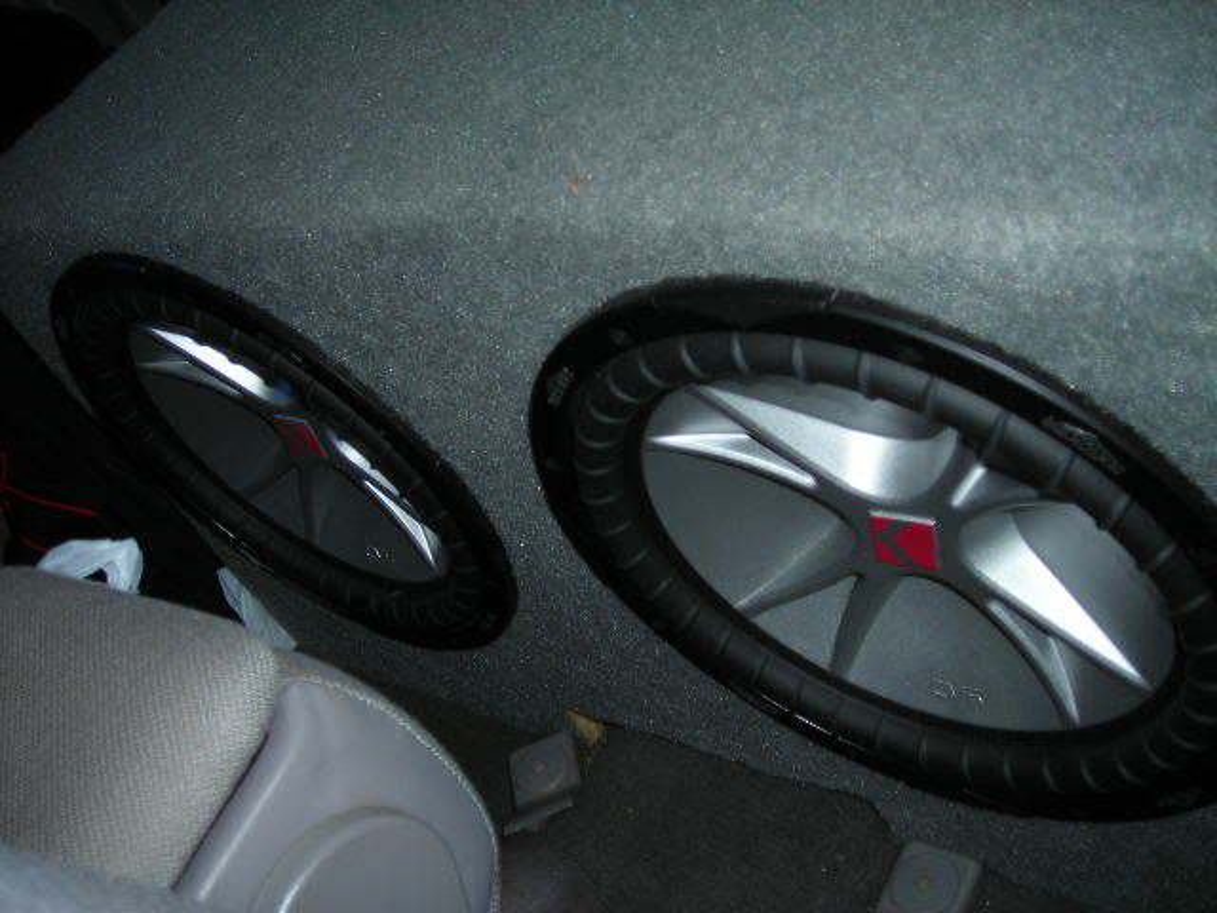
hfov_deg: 49.0
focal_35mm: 38
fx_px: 1336
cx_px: 608
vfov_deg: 37.7
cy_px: 456
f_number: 3.2
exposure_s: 1/60.1
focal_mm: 6.3
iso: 50
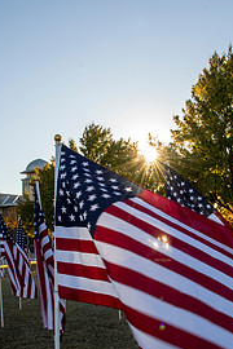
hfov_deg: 33.1
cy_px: 234
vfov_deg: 47.6
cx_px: 157
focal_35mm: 40
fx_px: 388
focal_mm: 16
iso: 100
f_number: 16
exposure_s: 1/30
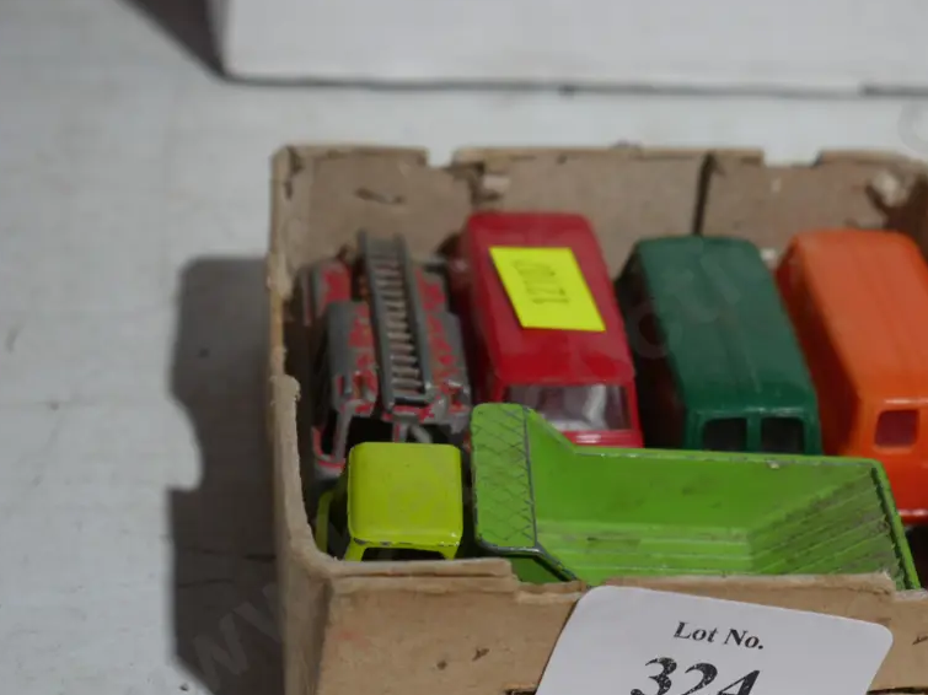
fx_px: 2546
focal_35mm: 95
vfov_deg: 15.6
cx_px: 611
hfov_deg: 20.6
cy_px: 360
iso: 500
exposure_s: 1/80
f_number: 5.5
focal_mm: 35
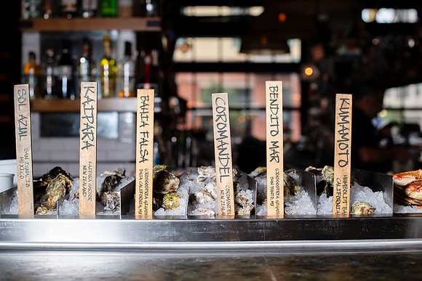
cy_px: 140
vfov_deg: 26.8
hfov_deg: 39.2
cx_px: 212
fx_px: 592
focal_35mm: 51
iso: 200
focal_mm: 50
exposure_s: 1/200
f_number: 3.2
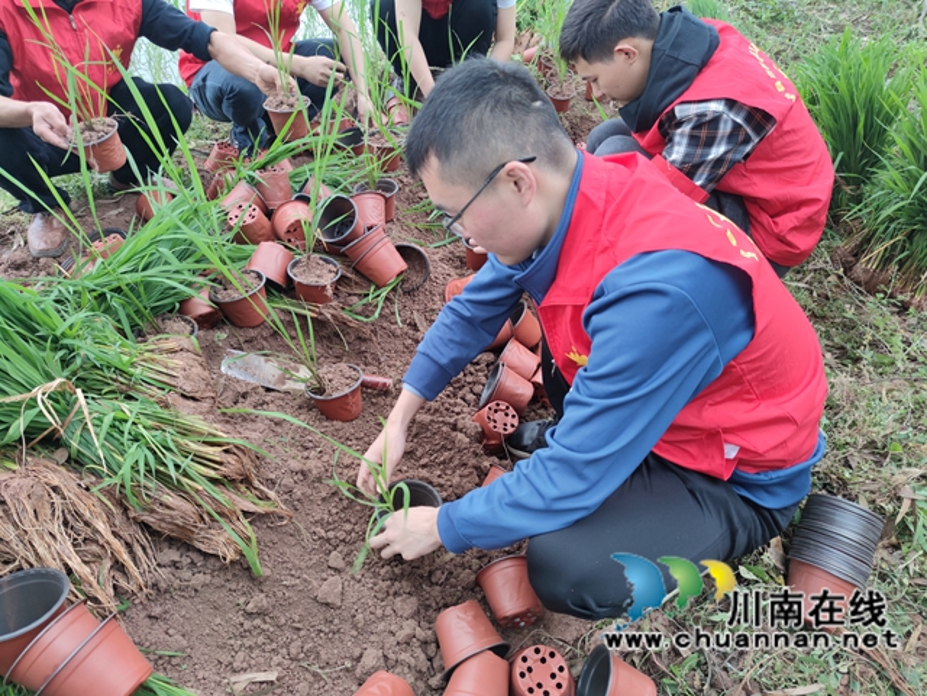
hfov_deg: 71.6
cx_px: 464
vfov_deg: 56.8
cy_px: 348
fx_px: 643
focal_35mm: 24
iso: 89
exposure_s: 1/100
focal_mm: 6.72
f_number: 1.69
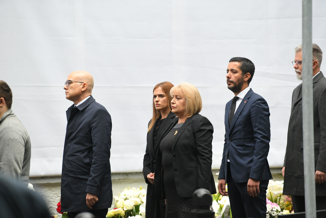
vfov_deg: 6.9
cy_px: 109
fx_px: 1811
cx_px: 163
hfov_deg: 10.3
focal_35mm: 200
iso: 640
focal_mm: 200
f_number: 4
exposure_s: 1/250
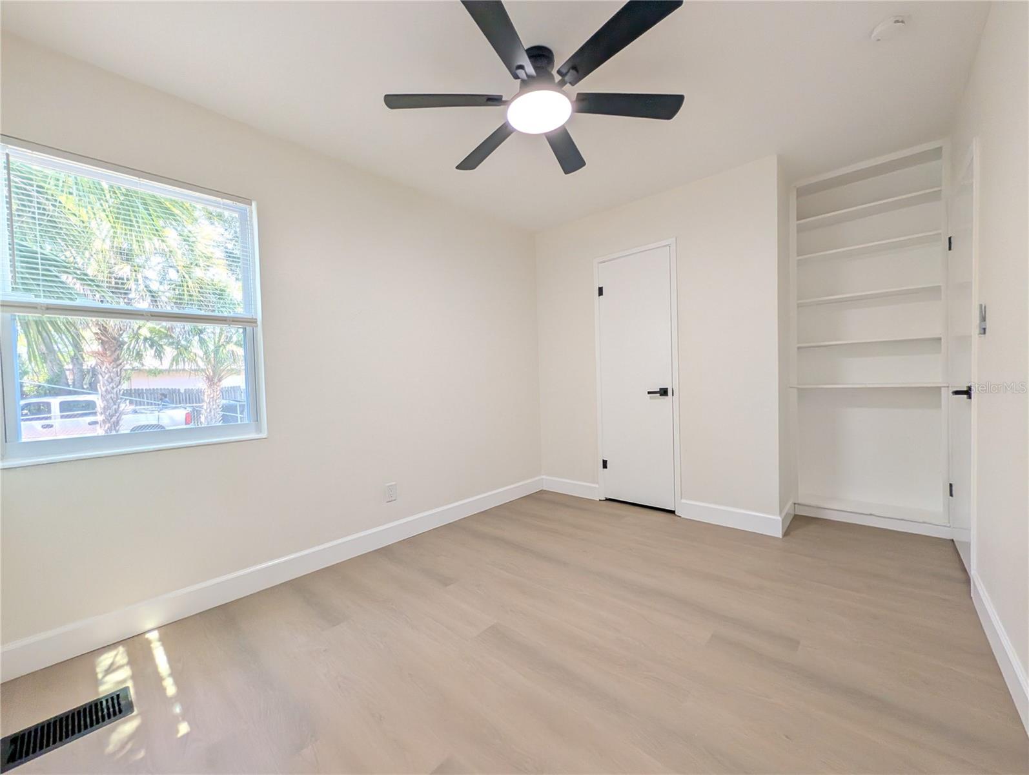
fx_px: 357
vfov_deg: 94.6
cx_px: 514
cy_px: 388
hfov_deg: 110.5
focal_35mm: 12
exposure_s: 1/186
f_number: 1.7
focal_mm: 2.02
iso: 130
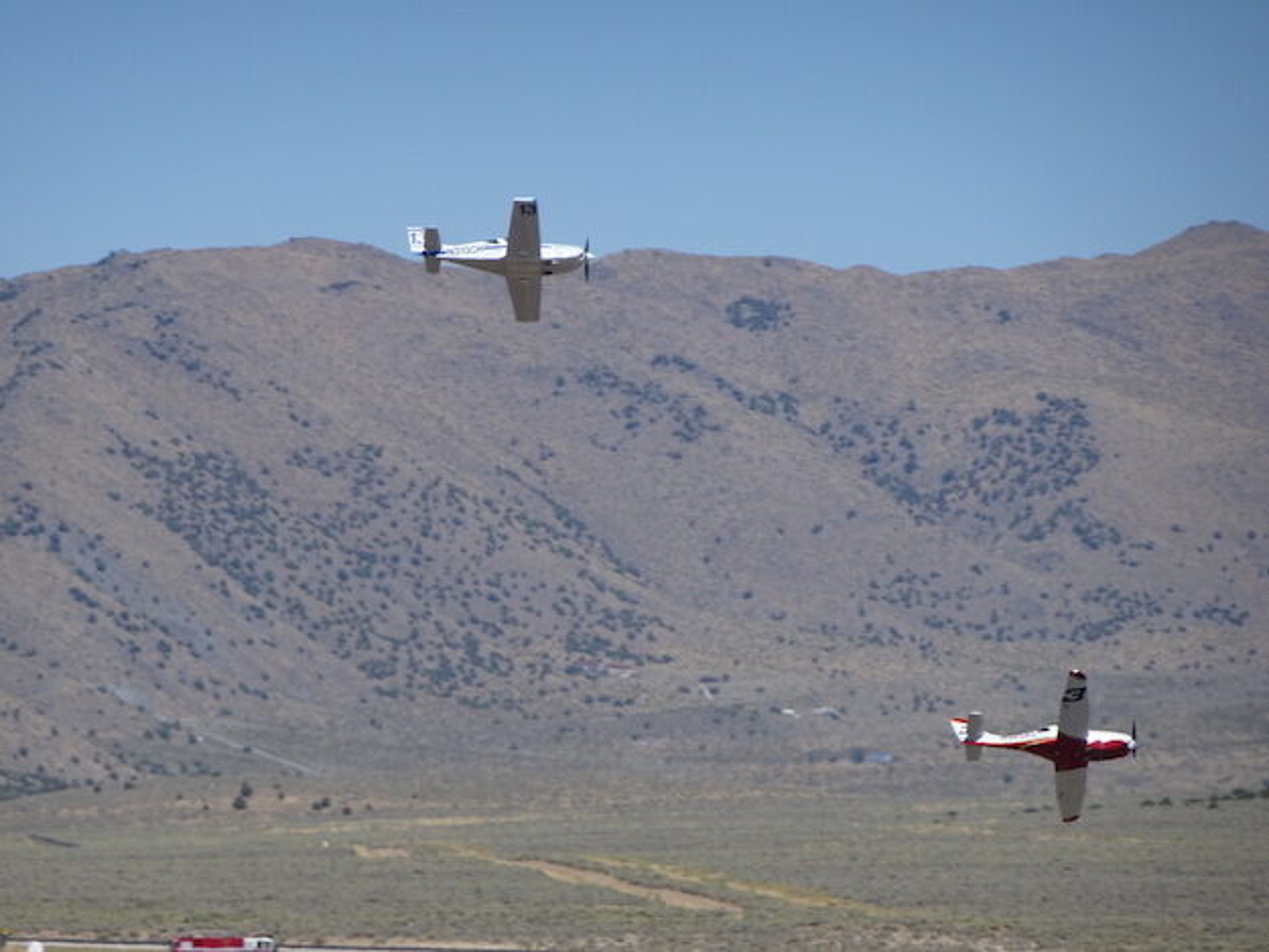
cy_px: 476
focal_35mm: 400
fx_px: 14667
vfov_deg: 3.7
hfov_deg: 5.0
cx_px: 634
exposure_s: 1/640
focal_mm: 68.35
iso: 80
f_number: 6.3
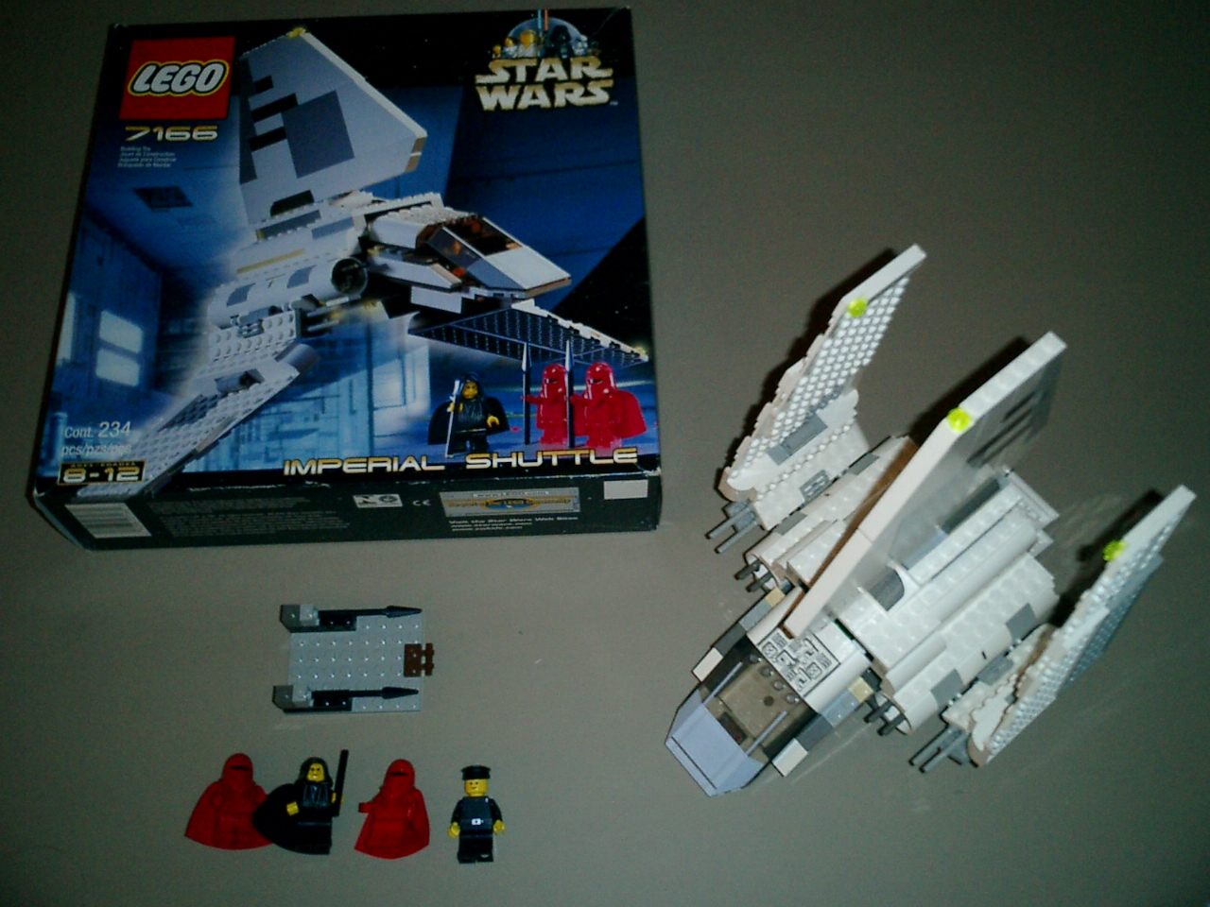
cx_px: 605
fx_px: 1258
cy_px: 454
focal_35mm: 36
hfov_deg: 51.4
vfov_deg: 39.7
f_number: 3.2
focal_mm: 7.5
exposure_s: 1/30
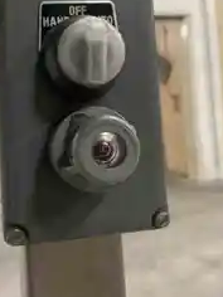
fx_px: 378
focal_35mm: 44
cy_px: 121
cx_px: 72
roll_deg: +3.8
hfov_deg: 32.6
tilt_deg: +3.5
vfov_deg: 42.8
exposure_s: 1/60
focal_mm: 4.25
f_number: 1.8
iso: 200
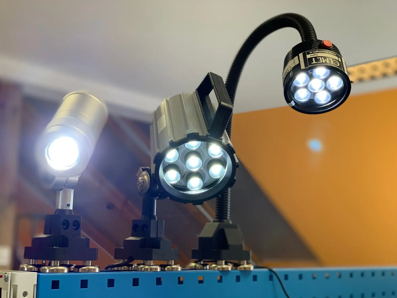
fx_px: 596
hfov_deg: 36.8
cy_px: 149
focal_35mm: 52
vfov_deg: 28.0
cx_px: 198
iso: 64
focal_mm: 6
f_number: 2.4
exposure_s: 1/100
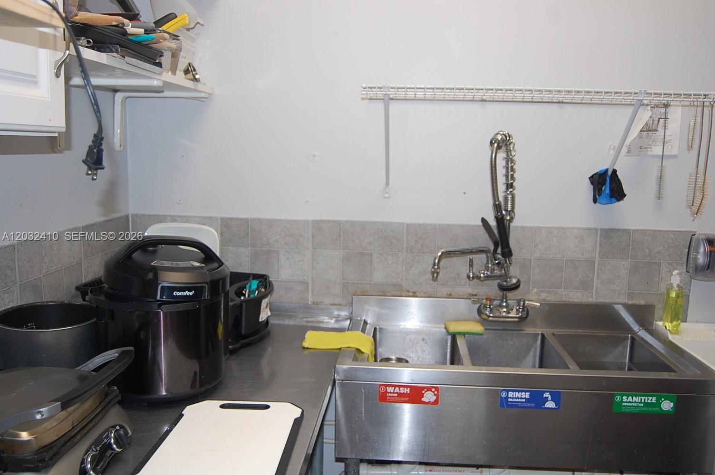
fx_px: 595
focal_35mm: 30
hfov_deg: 62.0
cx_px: 358
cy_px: 238
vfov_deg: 43.5
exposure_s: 1/60
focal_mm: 20
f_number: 3.8
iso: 400
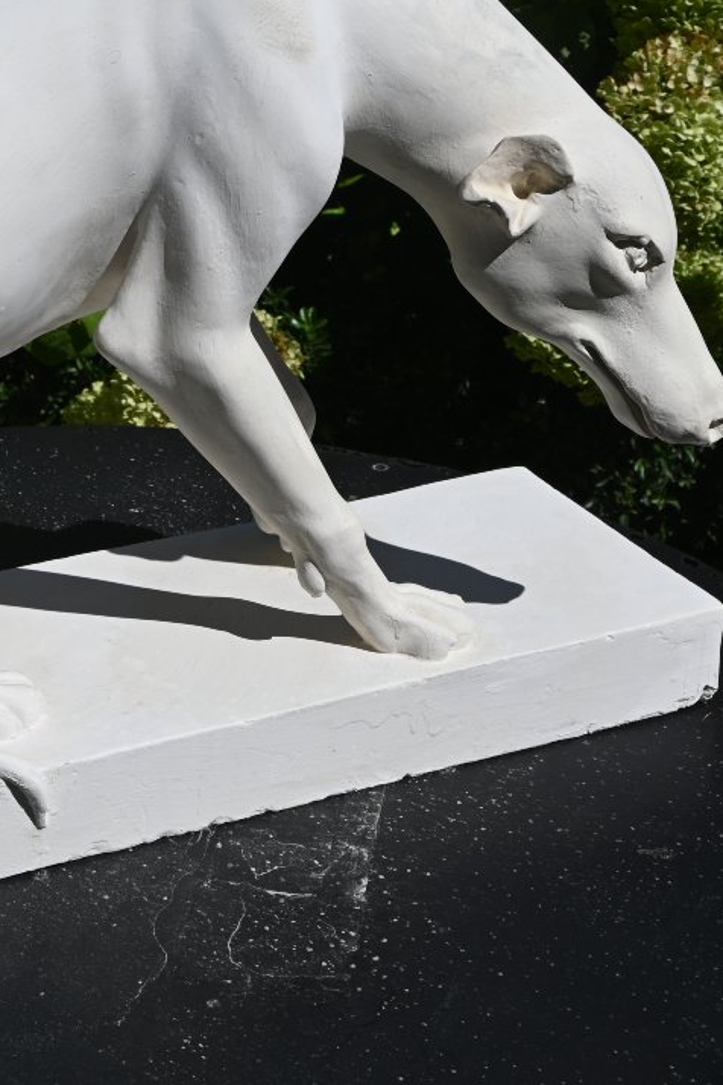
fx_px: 2392
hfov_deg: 17.0
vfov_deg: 25.5
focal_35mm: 79
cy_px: 501
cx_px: 108
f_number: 9
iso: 100
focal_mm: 31.5
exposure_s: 1/640
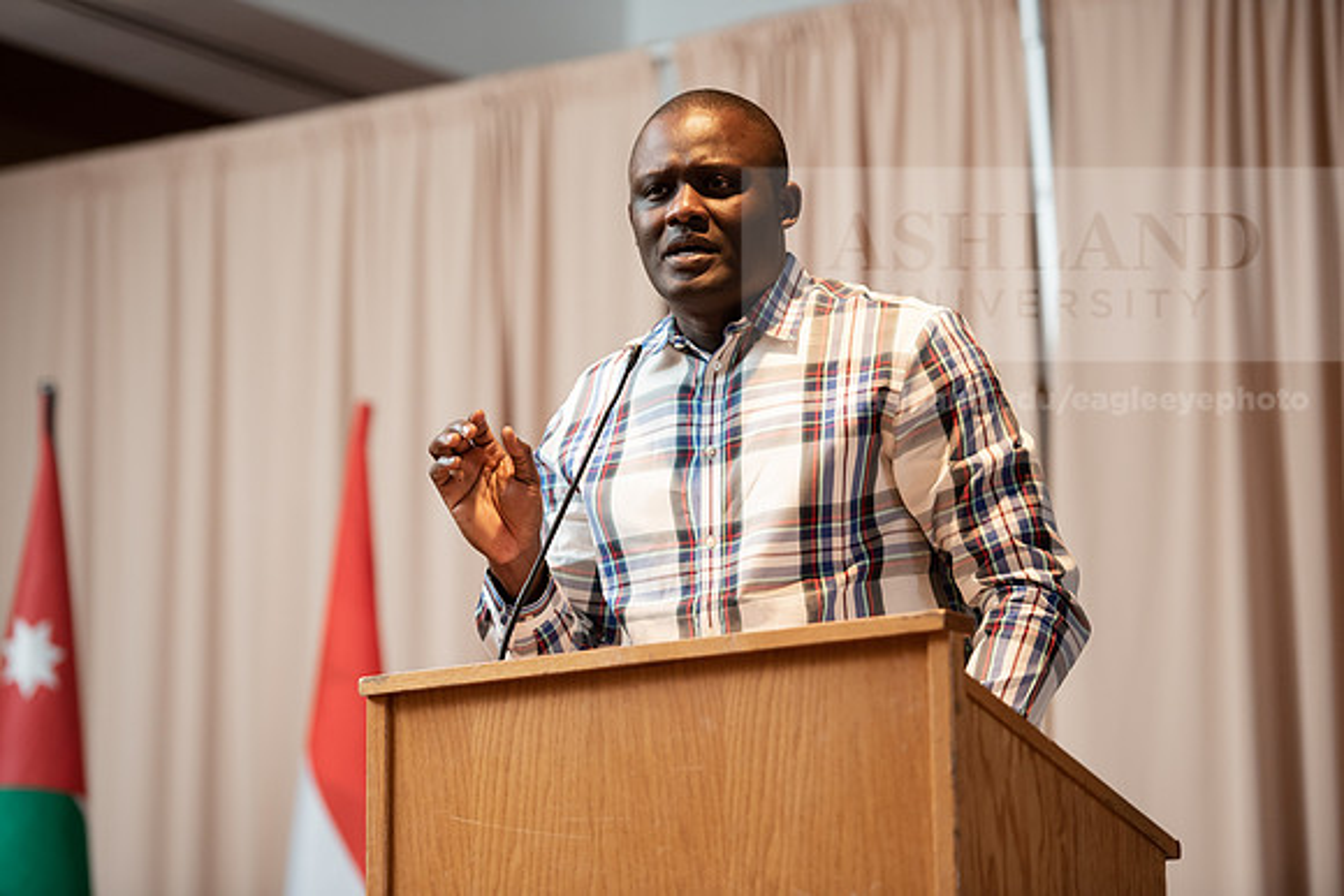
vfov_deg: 10.2
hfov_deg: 15.2
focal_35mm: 135
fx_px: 5041
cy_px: 448
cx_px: 672
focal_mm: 135
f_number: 3.2
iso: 1250
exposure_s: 1/200
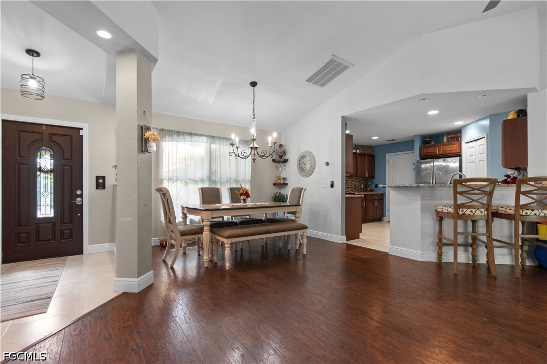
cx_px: 274
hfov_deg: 100.4
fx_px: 228
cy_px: 182
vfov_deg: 77.3
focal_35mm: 15
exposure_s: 1/30
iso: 800
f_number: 4.5
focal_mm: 10
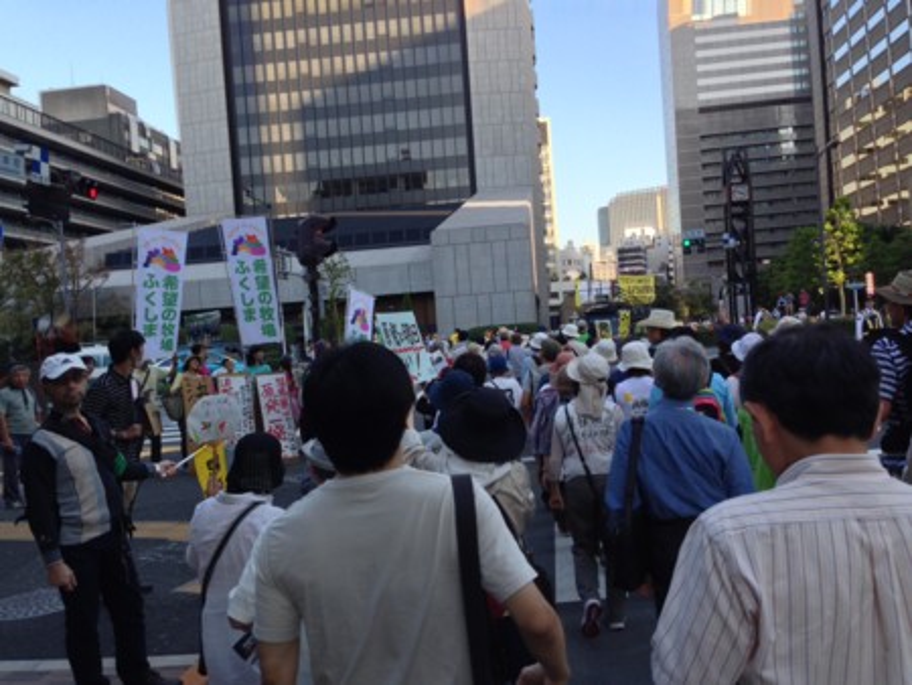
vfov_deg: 43.0
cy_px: 342
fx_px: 870
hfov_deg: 55.3
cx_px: 456
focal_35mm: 33
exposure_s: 1/194
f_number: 2.4
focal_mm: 4.12
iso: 50
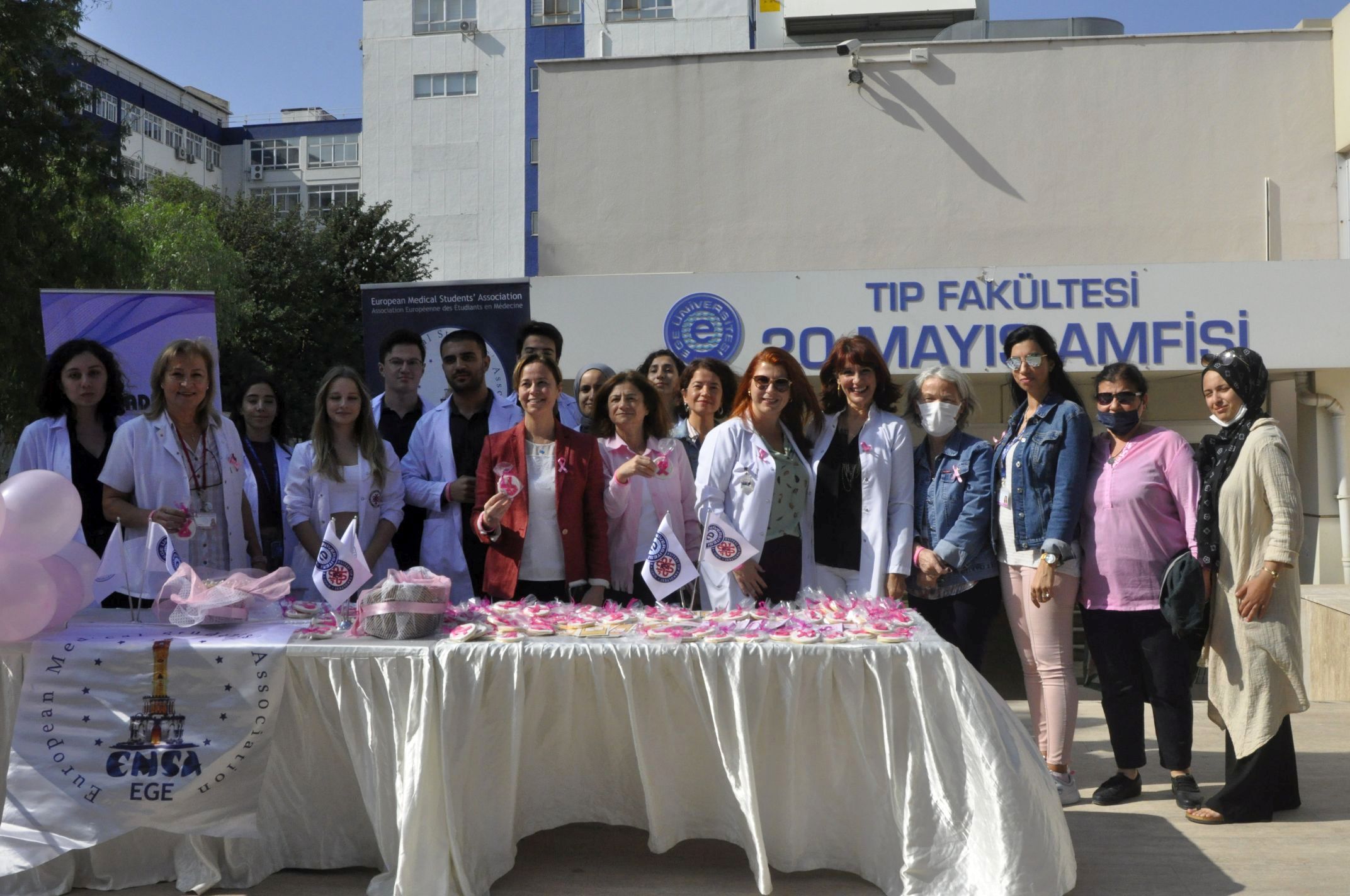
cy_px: 448
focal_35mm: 36
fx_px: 1348
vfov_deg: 36.8
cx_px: 675
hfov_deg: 53.2
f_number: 16
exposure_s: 1/1000
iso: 1250
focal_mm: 24
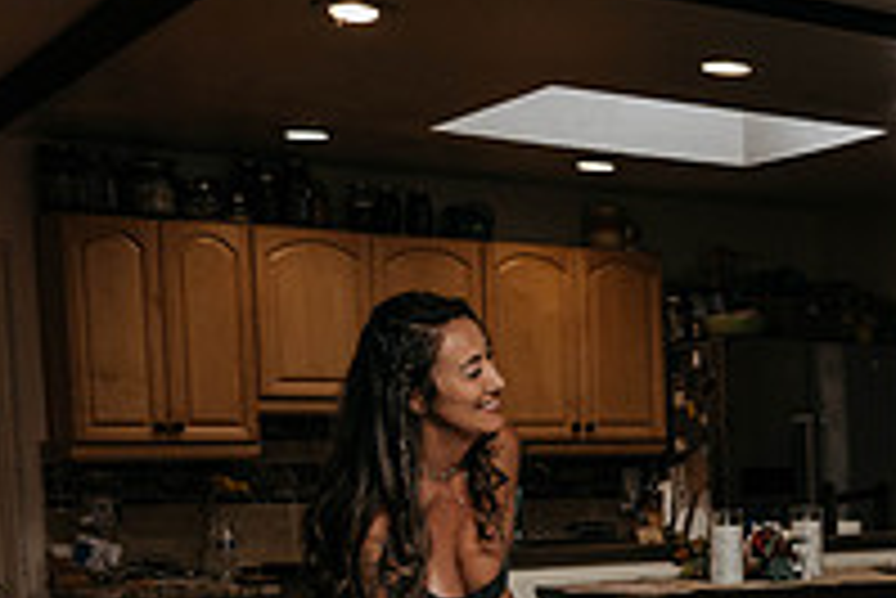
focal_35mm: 70
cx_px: 1139
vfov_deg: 18.6
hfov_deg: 25.2
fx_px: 1743
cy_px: 690
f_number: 2.8
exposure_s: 1/1000
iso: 1000
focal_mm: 24
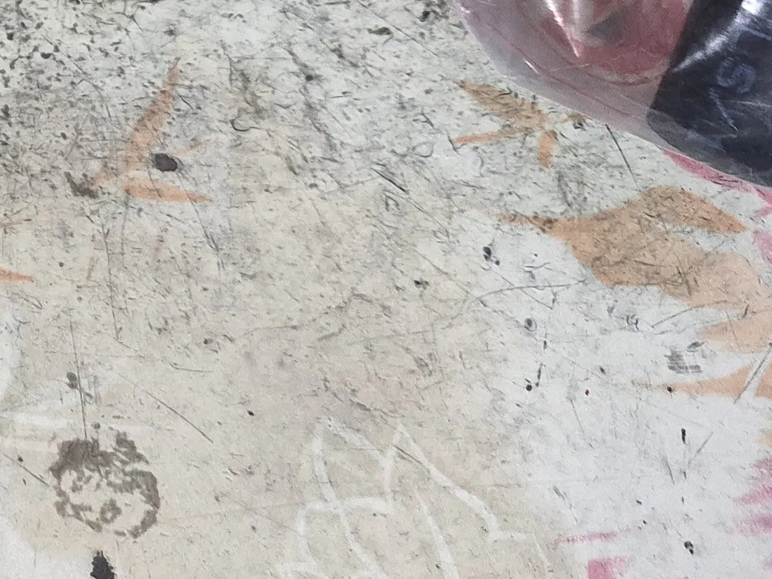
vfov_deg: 15.8
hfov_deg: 18.3
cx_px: -550
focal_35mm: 88
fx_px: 1963
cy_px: -207
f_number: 1.8
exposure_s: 1/24
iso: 160
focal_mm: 5.4
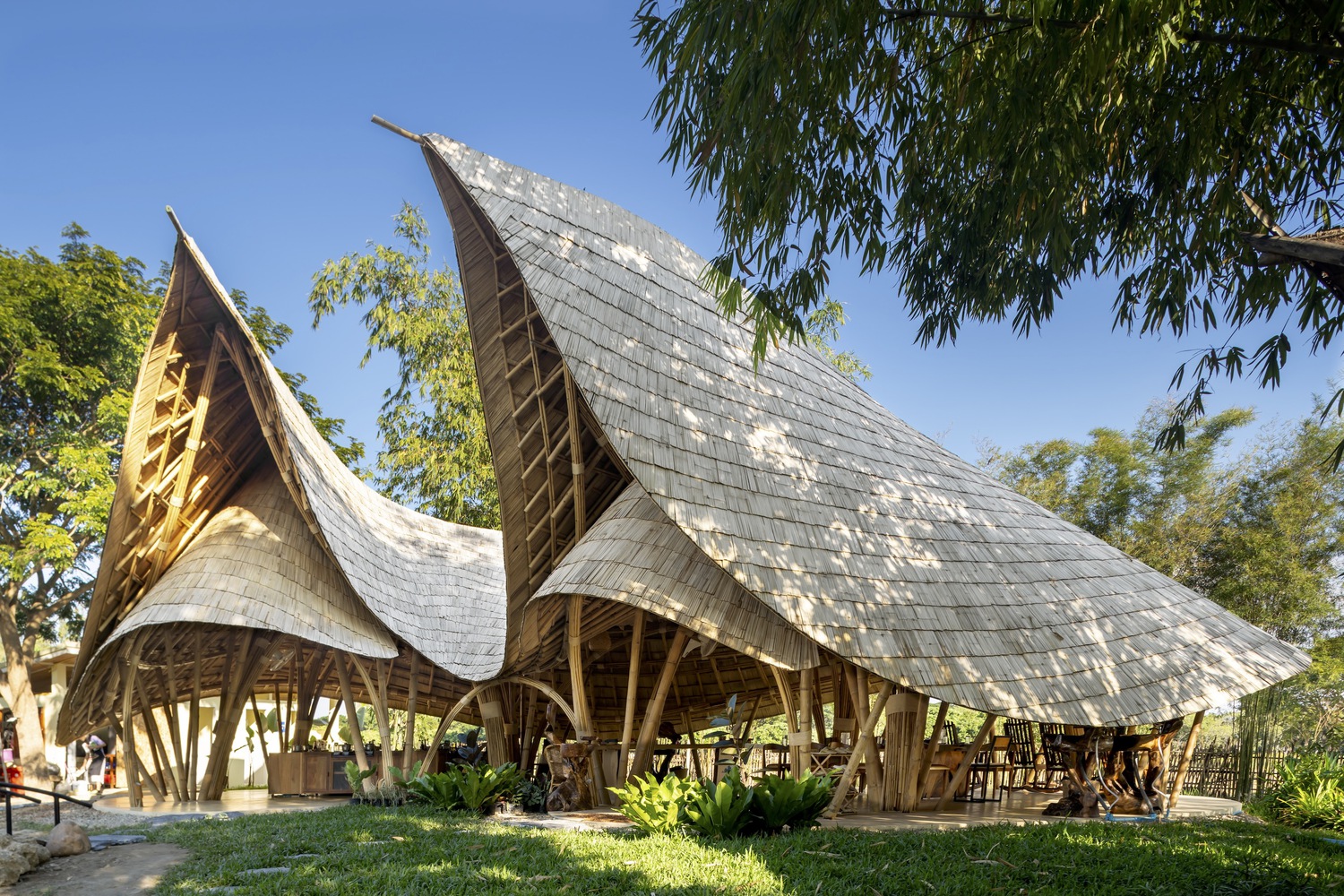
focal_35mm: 24
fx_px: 896
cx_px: 672
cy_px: 448
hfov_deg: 73.7
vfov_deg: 53.1
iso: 100
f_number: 11
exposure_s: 1/30
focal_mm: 24
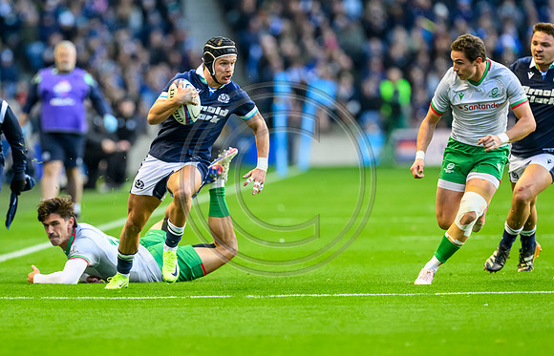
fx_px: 7417
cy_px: 205
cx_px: 246
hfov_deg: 4.3
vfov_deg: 2.8
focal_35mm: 487
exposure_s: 1/1250
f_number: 4
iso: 6400
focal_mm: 400
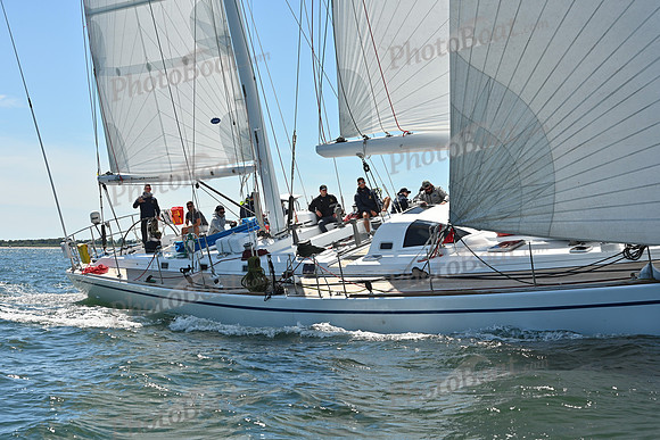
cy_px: 220
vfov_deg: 18.2
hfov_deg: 27.0
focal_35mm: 75
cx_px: 330
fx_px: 1375
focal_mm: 75
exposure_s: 1/800
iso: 320
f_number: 11
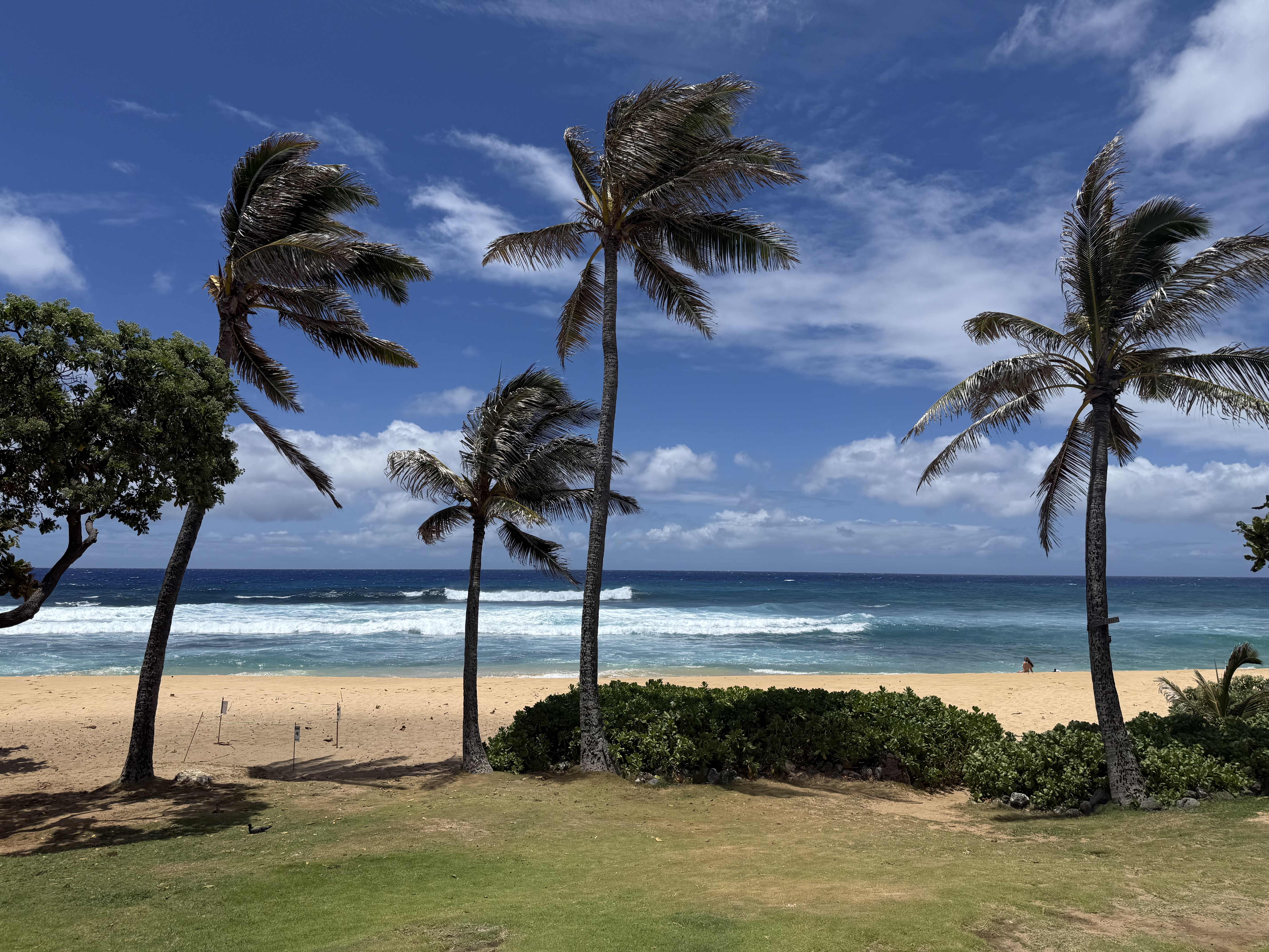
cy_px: 476
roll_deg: -0.9
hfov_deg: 71.6
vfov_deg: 56.8
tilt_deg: +6.1
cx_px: 634
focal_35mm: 24
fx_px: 880
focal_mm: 6.76
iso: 80
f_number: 1.78
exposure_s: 1/10309
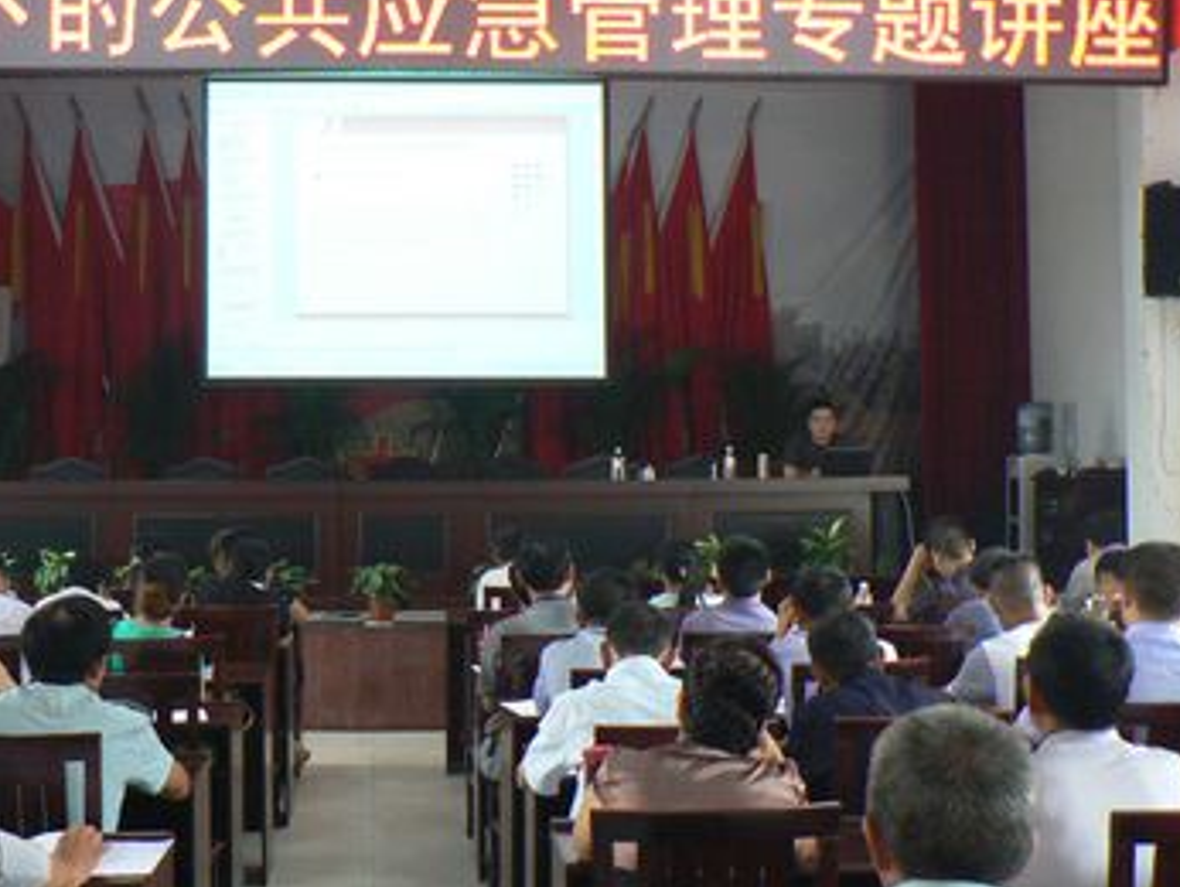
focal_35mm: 52
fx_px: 1774
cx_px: 464
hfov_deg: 36.6
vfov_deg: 28.1
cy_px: 442
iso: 200
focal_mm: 6
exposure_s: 1/20
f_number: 2.8
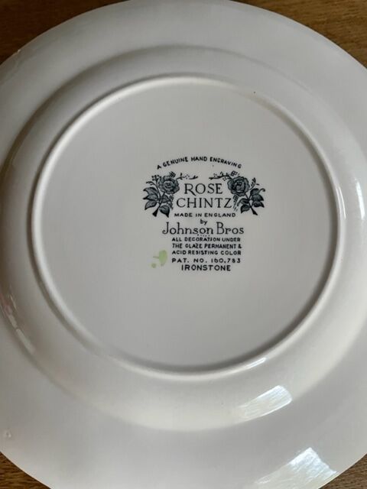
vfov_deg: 67.3
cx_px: 184
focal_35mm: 26
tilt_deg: -81.2
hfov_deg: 53.1
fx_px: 368
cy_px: 244
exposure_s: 1/49
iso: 500
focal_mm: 4.2
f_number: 1.6
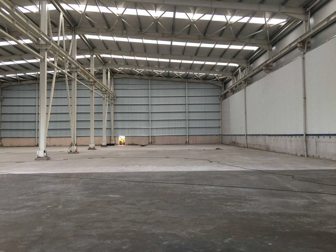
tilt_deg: +5.7
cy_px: 126
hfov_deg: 61.7
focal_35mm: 29
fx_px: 281
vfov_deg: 48.2
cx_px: 168
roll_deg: -1.2
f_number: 2.2
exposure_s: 1/33
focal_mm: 4.15
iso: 50
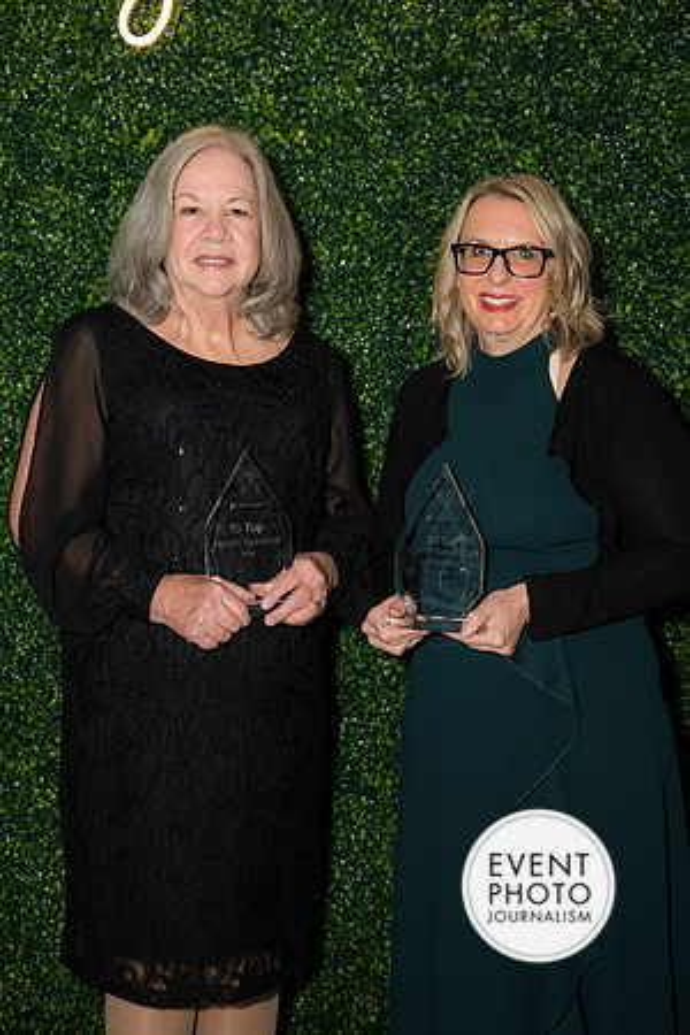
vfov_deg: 31.9
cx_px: 345
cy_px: 518
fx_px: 1811
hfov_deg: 21.6
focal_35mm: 63
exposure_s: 1/160
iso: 500
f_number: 5
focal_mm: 63
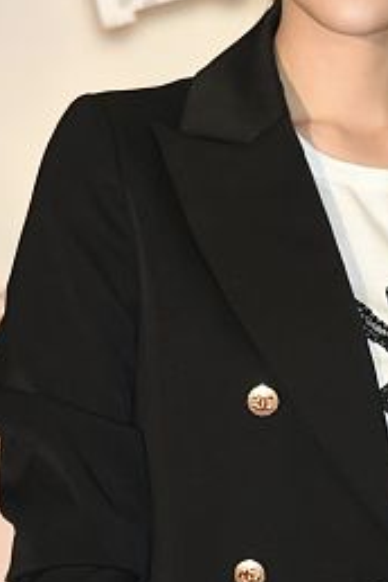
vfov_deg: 3.7
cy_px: 433
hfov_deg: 2.5
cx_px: 673
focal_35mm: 559
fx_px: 9036
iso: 2000
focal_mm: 120
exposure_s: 1/200
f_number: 5
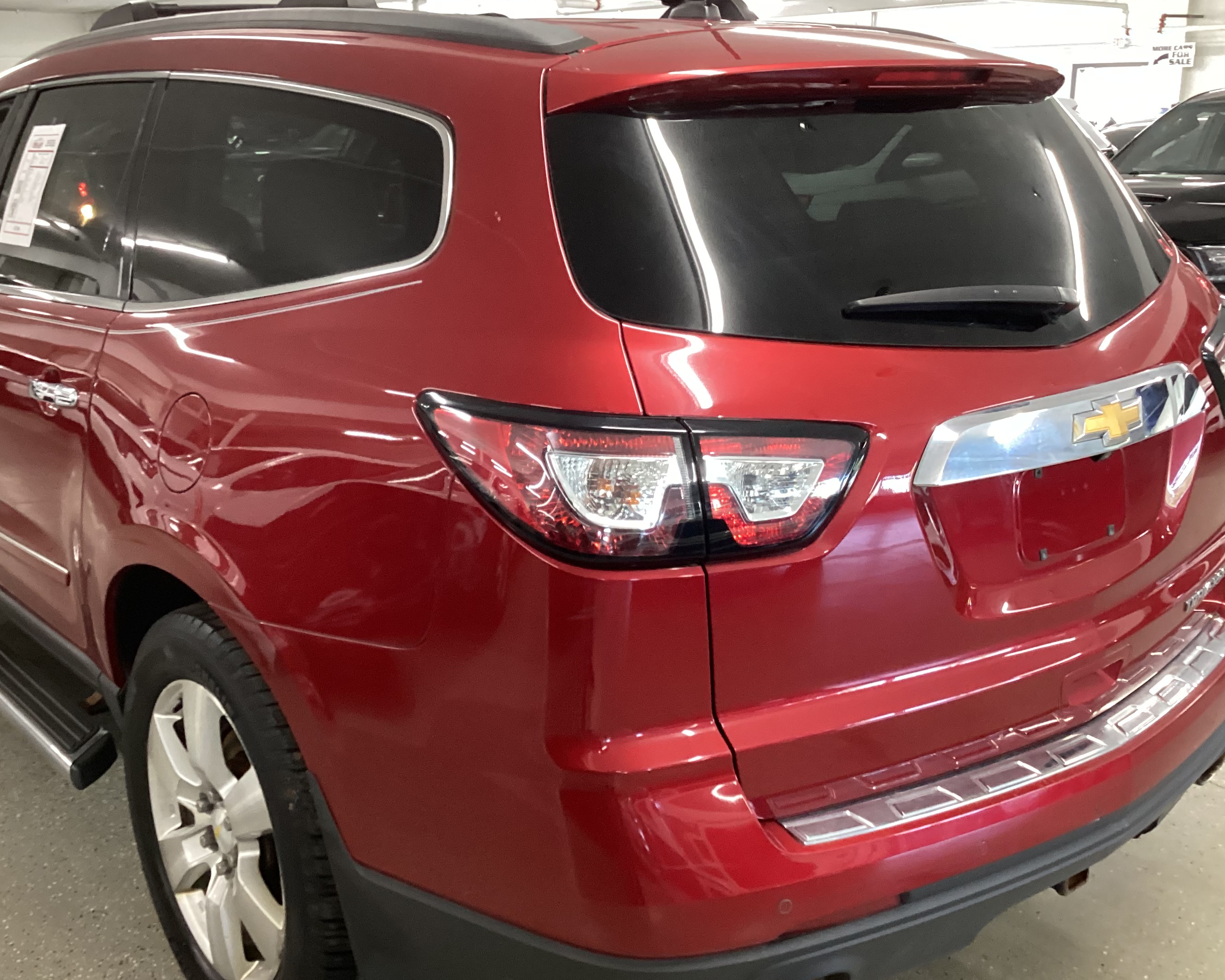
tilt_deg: -17.9
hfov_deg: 49.0
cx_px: 537
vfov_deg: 40.1
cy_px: 469
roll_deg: +0.3
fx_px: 1341
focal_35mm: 37
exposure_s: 1/33
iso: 320
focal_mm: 3.3
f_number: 2.4
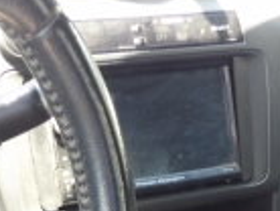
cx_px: 185
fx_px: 899
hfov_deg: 17.7
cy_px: 461
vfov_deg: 11.6
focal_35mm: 111
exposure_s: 1/33
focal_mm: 4.3
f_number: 3.2
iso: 165
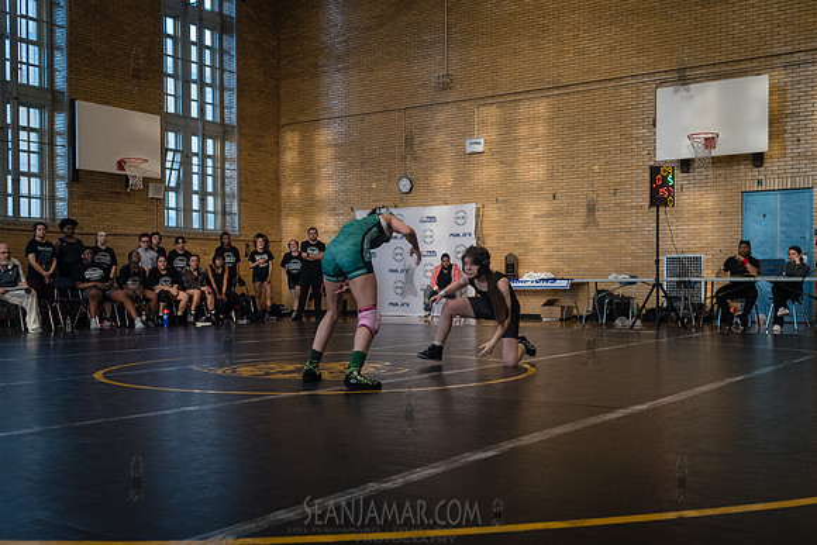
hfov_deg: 49.6
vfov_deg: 34.3
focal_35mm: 39
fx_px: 884
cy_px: 300
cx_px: 424
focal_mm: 35
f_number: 4
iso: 2500
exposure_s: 1/400
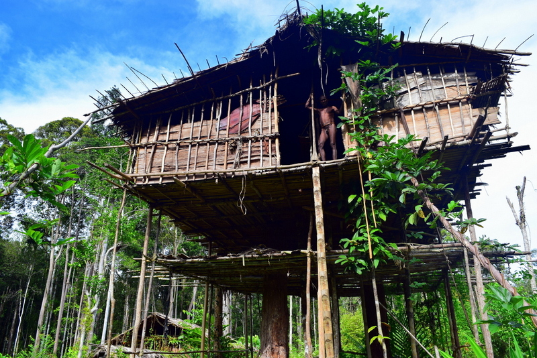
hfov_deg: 67.4
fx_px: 403
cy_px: 179
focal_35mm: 27
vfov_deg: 48.0
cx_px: 268
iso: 100
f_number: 6.3
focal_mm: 18
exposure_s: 1/160
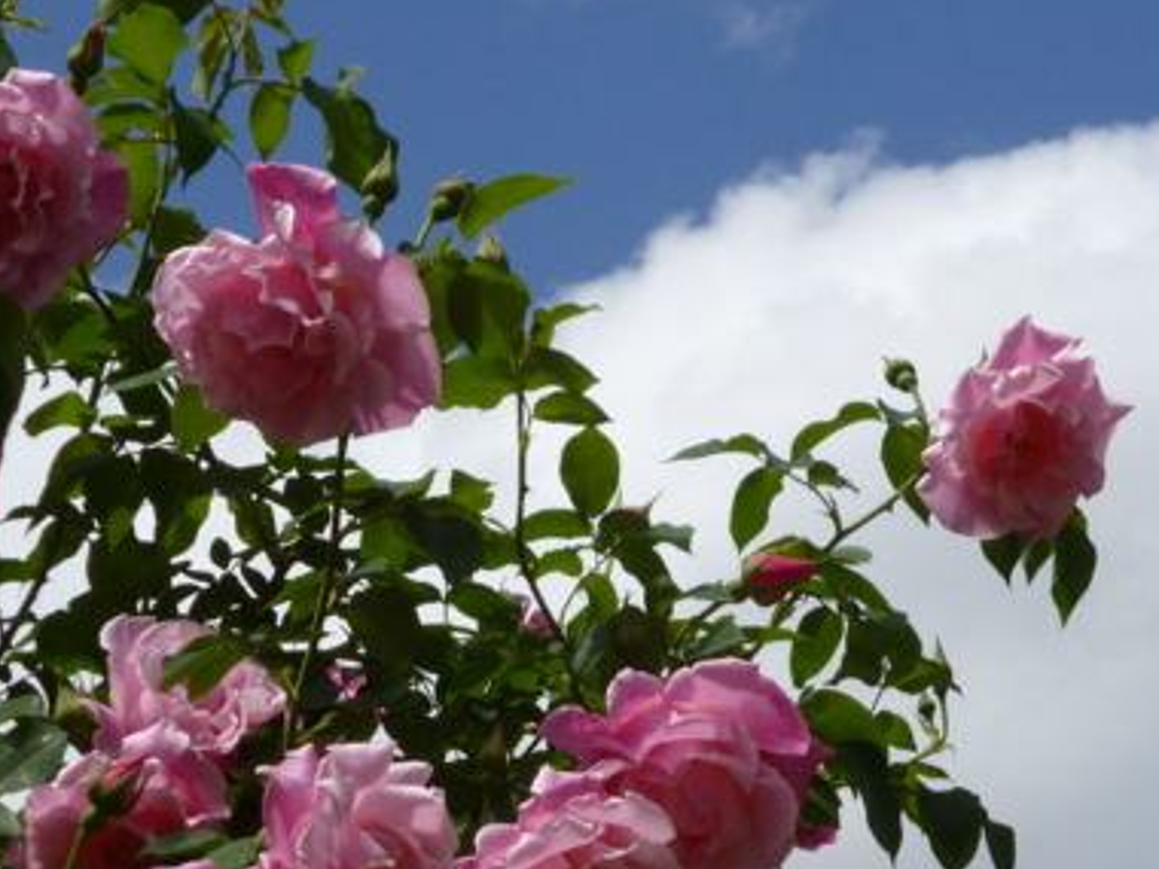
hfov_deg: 12.5
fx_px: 5290
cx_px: 653
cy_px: 494
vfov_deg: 9.4
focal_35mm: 158
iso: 100
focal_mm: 13.3
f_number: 5
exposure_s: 1/1300
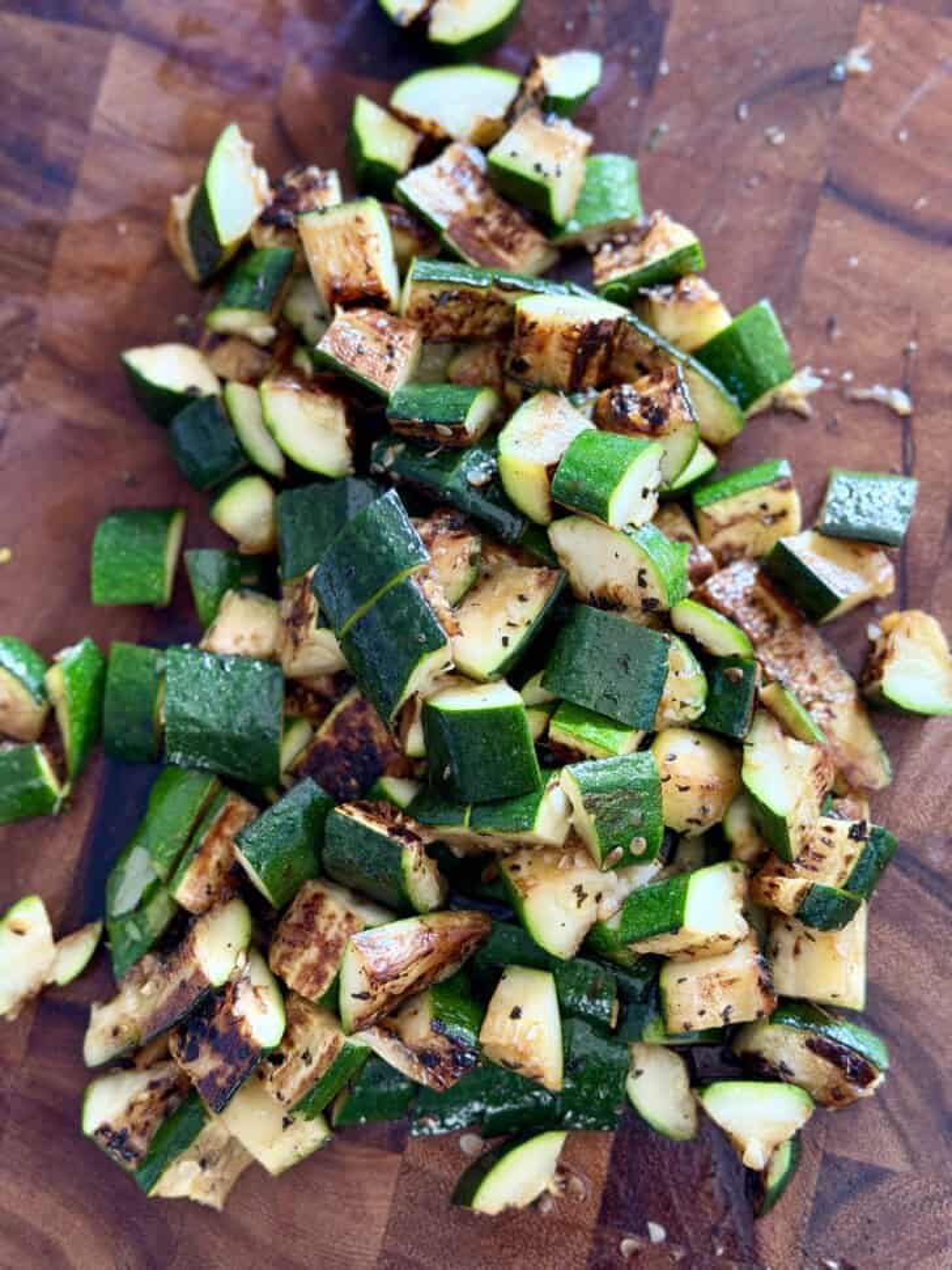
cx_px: 476
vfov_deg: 39.7
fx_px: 1760
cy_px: 635
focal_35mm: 48
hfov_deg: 30.3
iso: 400
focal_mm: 6.8
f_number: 1.8
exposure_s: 1/40
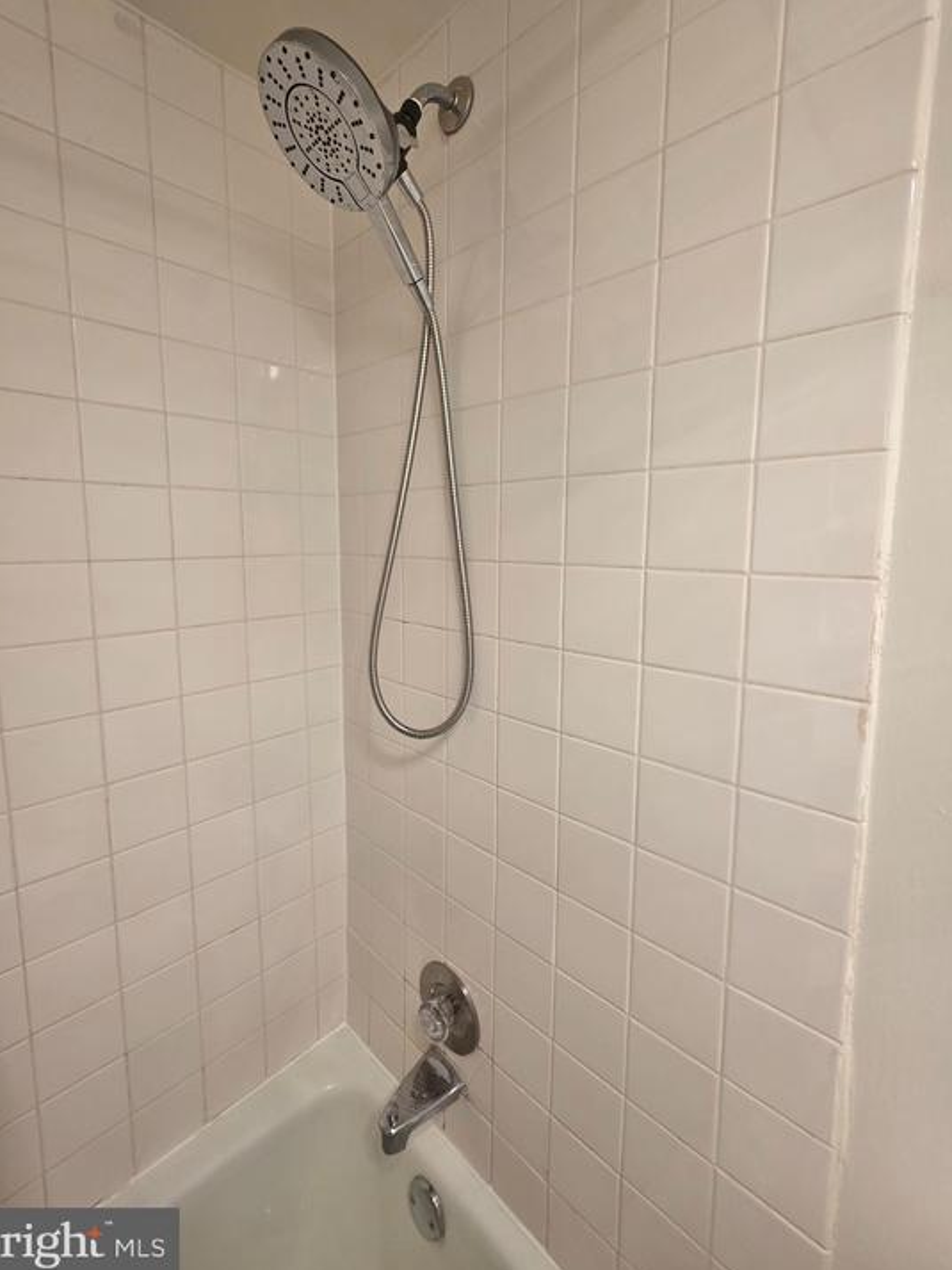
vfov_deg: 101.9
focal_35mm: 14
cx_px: 470
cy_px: 597
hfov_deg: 85.7
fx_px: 513
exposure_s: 1/120
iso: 160
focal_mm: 2.2
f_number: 1.9
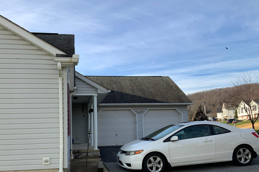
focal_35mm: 35
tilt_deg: +5.9
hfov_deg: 54.3
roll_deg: +1.7
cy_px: 109
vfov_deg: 37.6
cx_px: 112
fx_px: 252
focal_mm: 3
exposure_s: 1/1311
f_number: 1.8
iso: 16
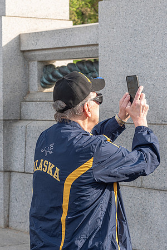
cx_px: 84
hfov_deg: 11.2
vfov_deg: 16.7
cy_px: 125
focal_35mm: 123
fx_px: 855
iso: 110
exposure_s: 1/125
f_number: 8
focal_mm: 82
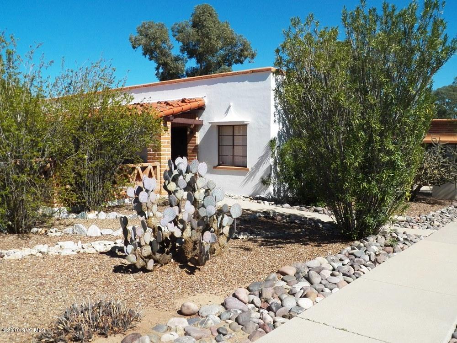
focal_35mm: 31
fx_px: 409
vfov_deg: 45.4
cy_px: 172
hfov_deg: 58.4
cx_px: 228
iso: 125
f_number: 4
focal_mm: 5.5
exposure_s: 1/1250
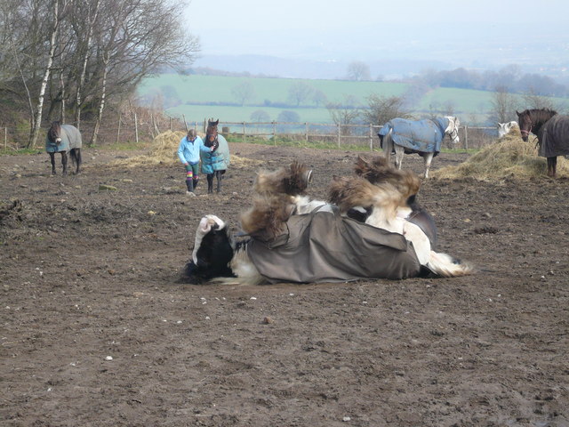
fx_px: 1677
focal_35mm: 102
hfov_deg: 19.3
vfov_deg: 14.5
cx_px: 284
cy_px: 214
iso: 100
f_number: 5.6
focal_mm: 16.8
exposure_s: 1/200
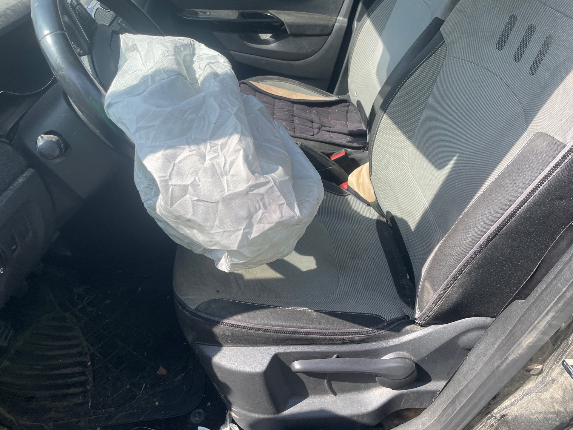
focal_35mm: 26
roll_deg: +0.8
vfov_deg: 53.1
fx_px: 430
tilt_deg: -38.6
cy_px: 215
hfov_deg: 67.3
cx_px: 286
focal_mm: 4.2
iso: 32
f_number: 1.6
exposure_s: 1/979
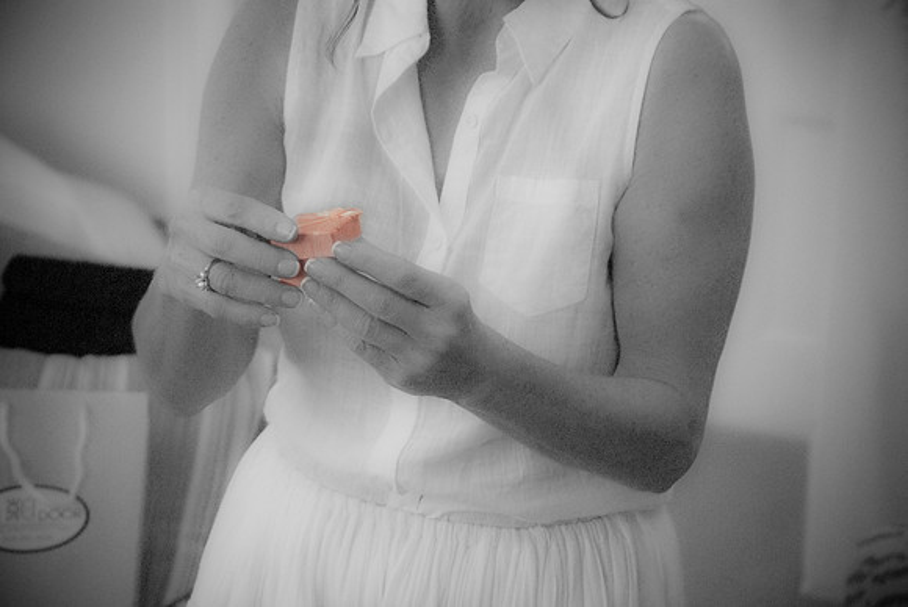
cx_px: 454
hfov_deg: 21.9
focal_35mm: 93
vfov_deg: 14.7
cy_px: 304
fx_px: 2348
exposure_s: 1/100
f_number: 5.3
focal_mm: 62
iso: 1600
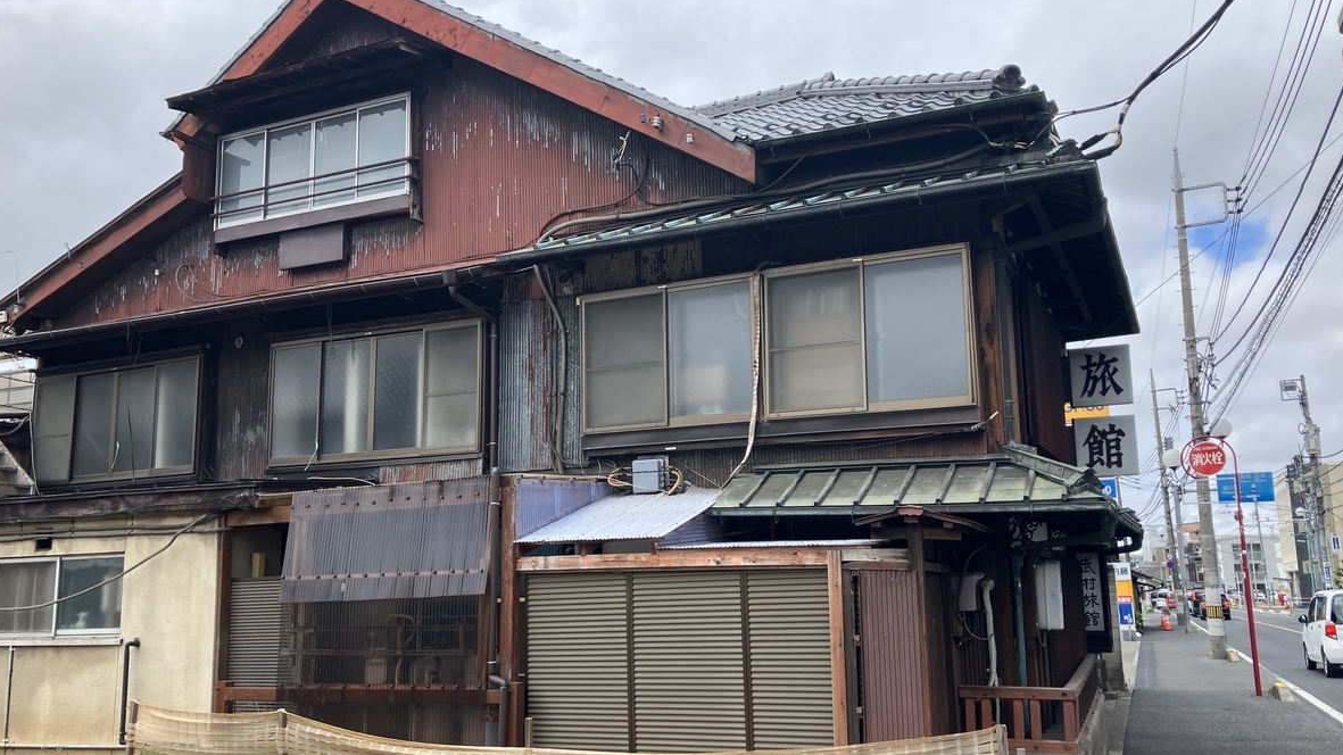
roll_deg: +2.7
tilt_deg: +9.7
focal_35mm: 31
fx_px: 1104
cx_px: 678
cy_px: 434
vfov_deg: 37.7
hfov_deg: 62.6
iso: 32
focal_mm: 3.99
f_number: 1.8
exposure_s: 1/838
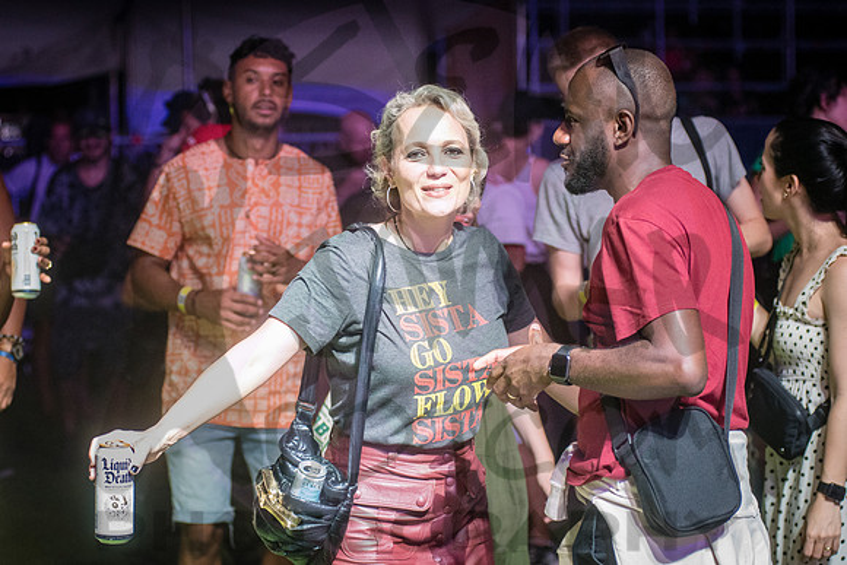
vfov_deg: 13.7
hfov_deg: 20.4
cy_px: 282
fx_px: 2348
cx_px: 424
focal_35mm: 100
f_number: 3.5
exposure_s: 1/500
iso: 5000
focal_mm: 80
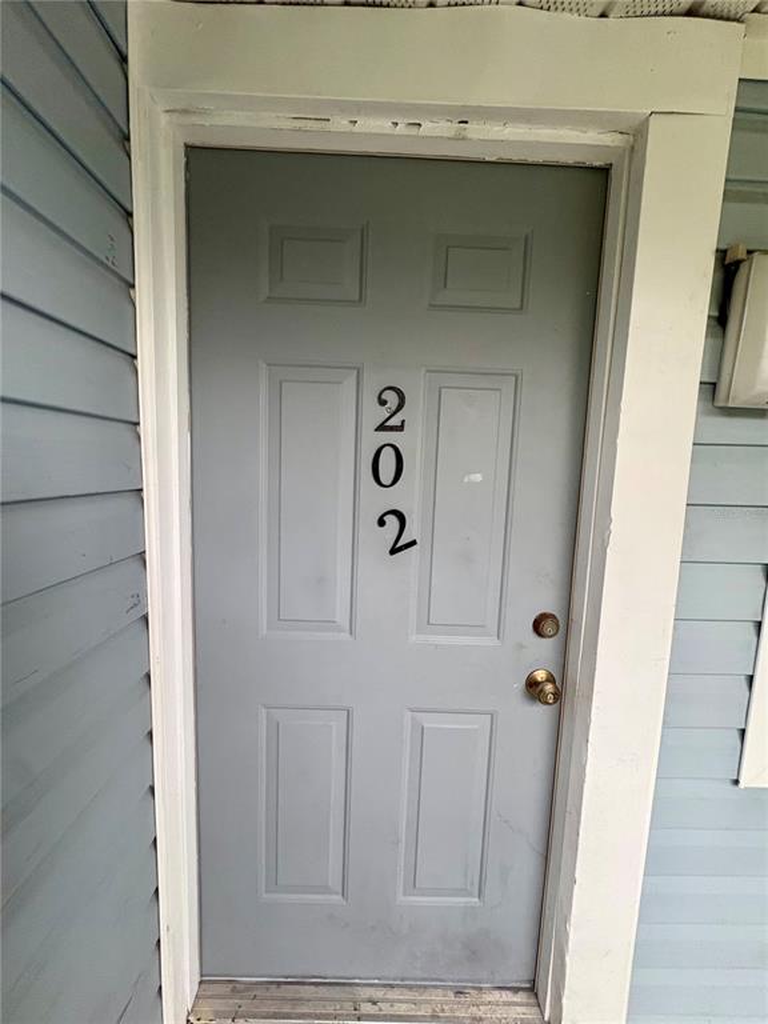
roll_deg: -1.8
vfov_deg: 102.1
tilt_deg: -4.5
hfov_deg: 85.7
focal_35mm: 14
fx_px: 414
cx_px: 384
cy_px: 512
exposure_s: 1/60
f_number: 2.2
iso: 400
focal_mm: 2.22
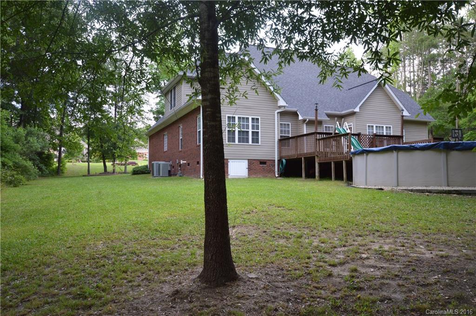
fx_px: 396
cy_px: 158
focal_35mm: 30
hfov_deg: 62.0
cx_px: 238
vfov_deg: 43.5
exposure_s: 1/100
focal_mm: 20
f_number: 5.6
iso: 400
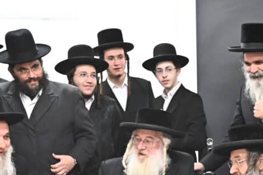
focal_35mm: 99
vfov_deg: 13.6
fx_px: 723
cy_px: 173
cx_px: 183
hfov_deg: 20.5
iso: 3200
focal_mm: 45
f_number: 5
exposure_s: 1/125
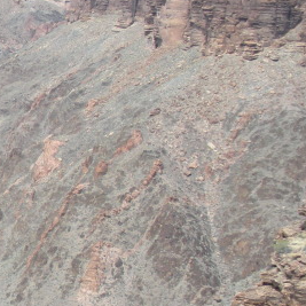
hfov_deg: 13.3
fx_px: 1220
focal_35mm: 122
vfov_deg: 14.3
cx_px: -180
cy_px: 203
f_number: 3.5
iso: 64
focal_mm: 6.3
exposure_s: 1/427
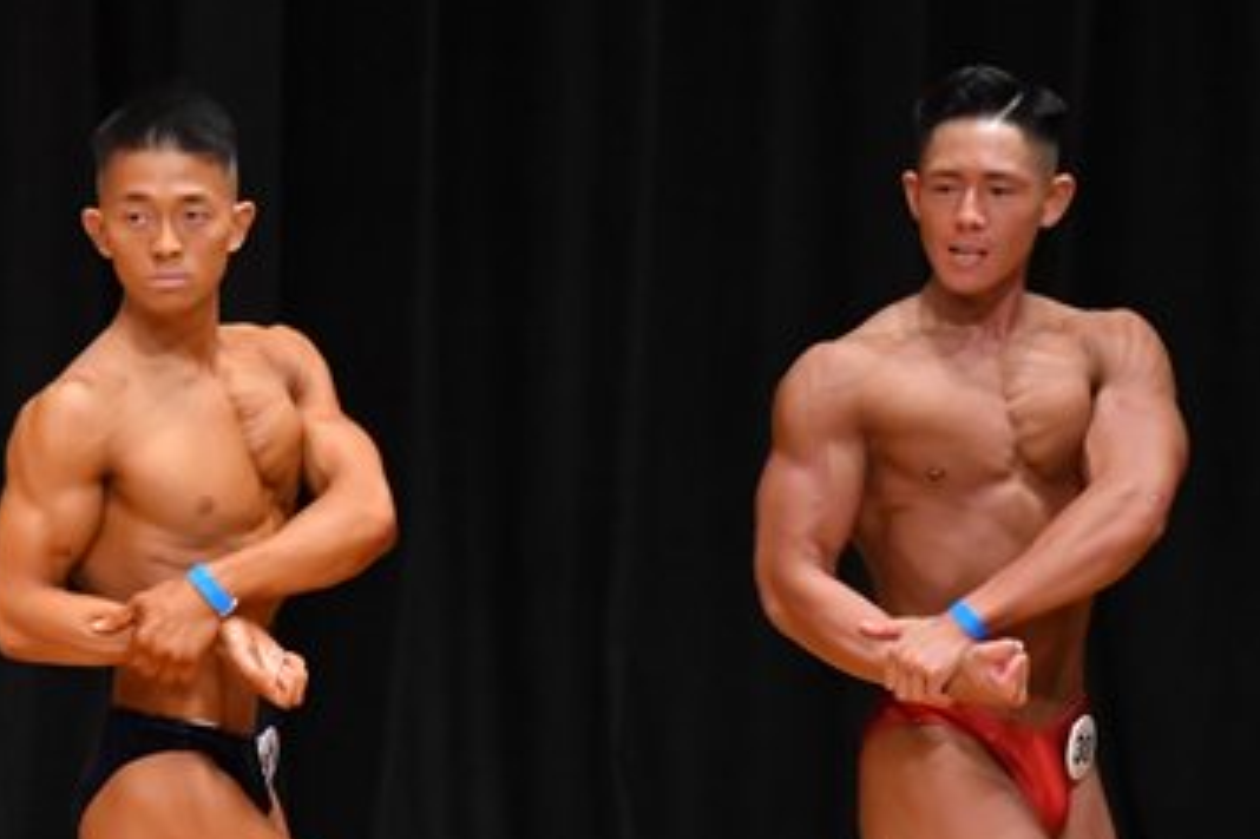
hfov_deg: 3.5
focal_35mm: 588
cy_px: 814
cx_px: 310
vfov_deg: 2.3
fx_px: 20570
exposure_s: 1/400
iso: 4000
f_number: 5.6
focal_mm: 180
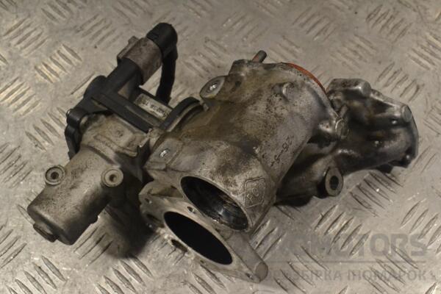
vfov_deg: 29.9
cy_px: 147
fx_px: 551
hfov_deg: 43.6
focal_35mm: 45
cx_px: 220
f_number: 10
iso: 3200
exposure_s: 1/400
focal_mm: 30
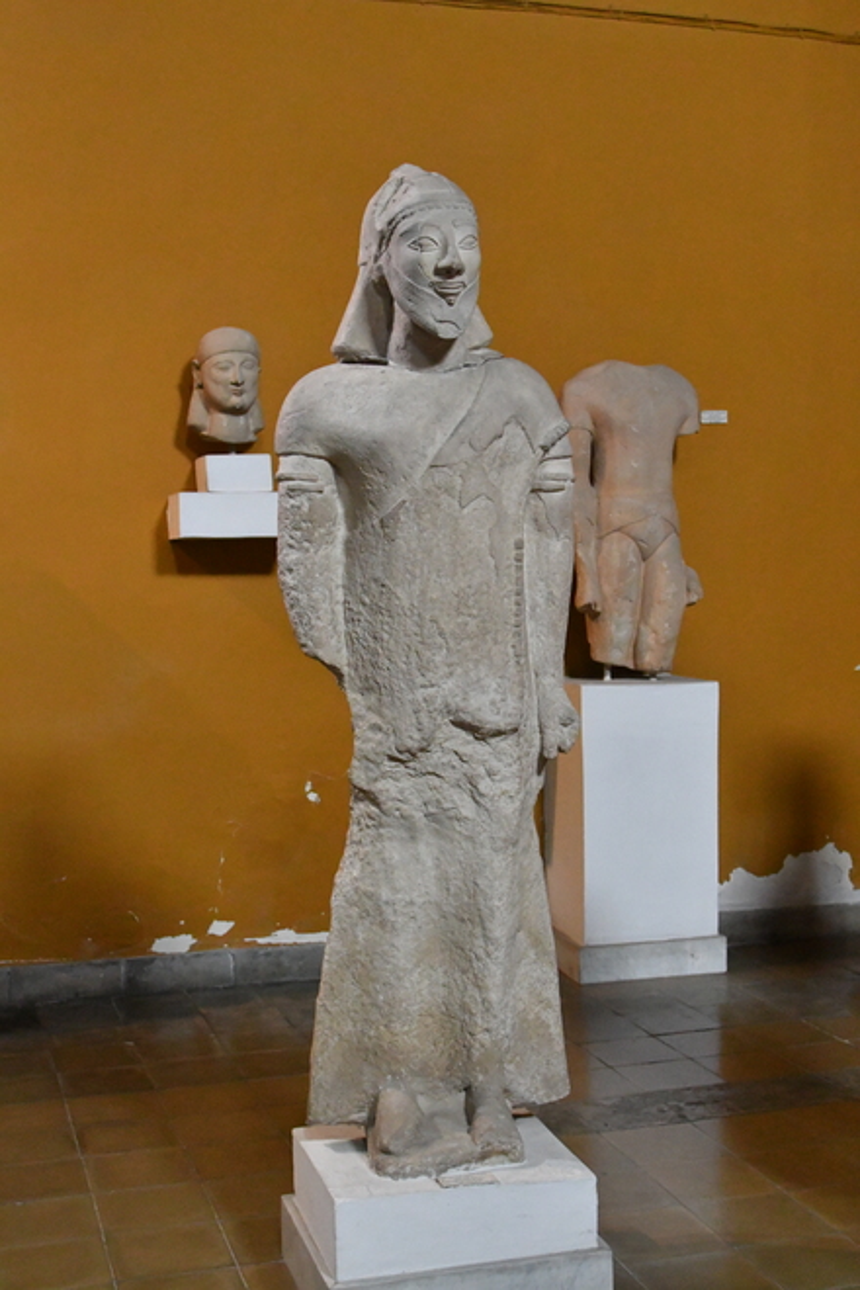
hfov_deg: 28.9
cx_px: 430
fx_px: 1666
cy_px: 645
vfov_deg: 42.3
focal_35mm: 46
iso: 8000
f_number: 5.6
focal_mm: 31
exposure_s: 1/200
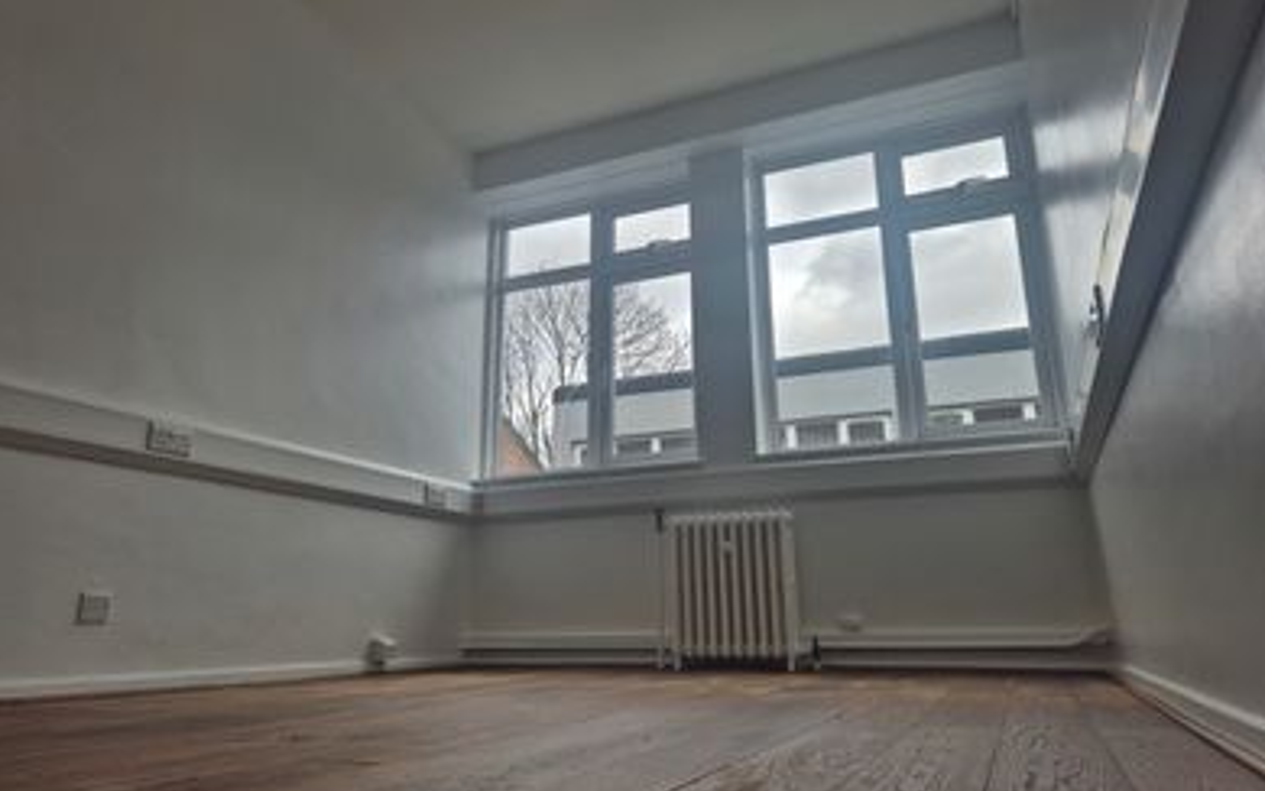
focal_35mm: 25
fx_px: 862
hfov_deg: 72.5
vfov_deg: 49.3
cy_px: 379
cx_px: 639
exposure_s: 1/406
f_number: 1.8
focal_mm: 5.4
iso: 25
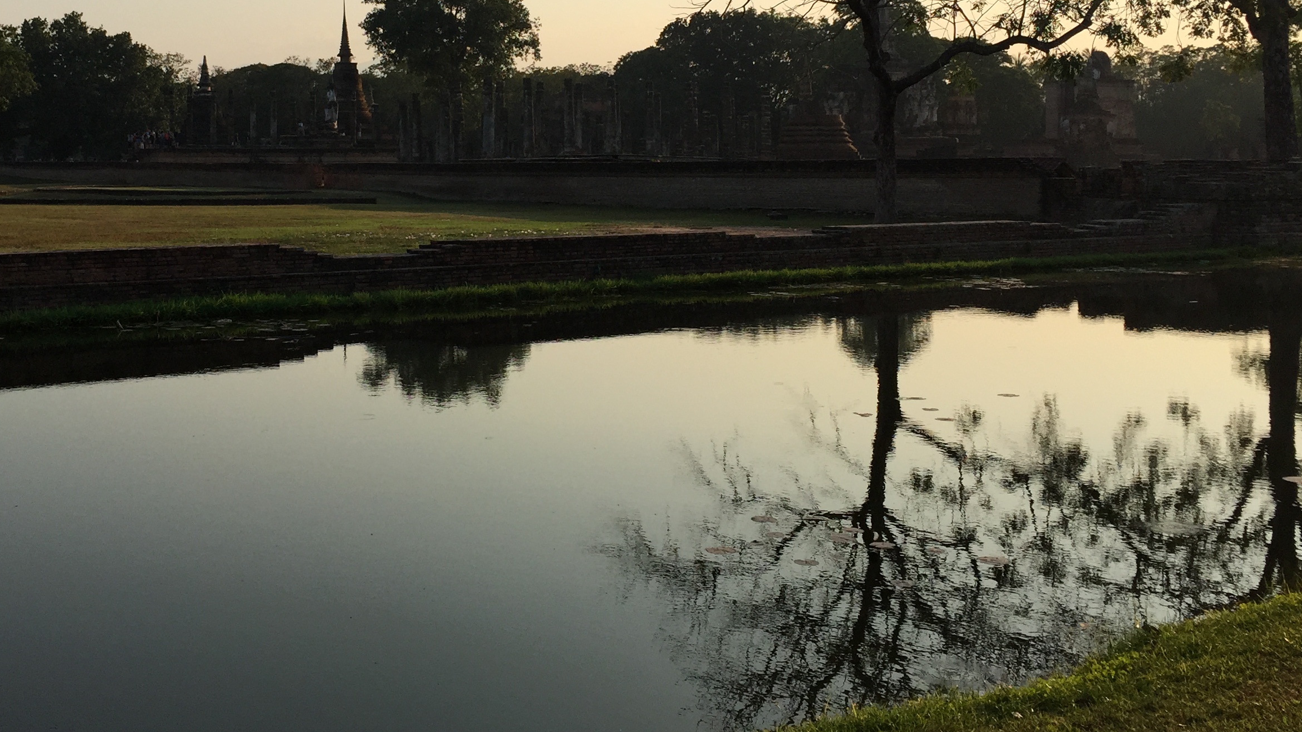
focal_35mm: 44
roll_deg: -0.5
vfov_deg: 26.5
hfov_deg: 46.1
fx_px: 1519
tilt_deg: +0.4
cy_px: 136
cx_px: 516
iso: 32
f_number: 2.2
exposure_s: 1/1980
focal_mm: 4.15
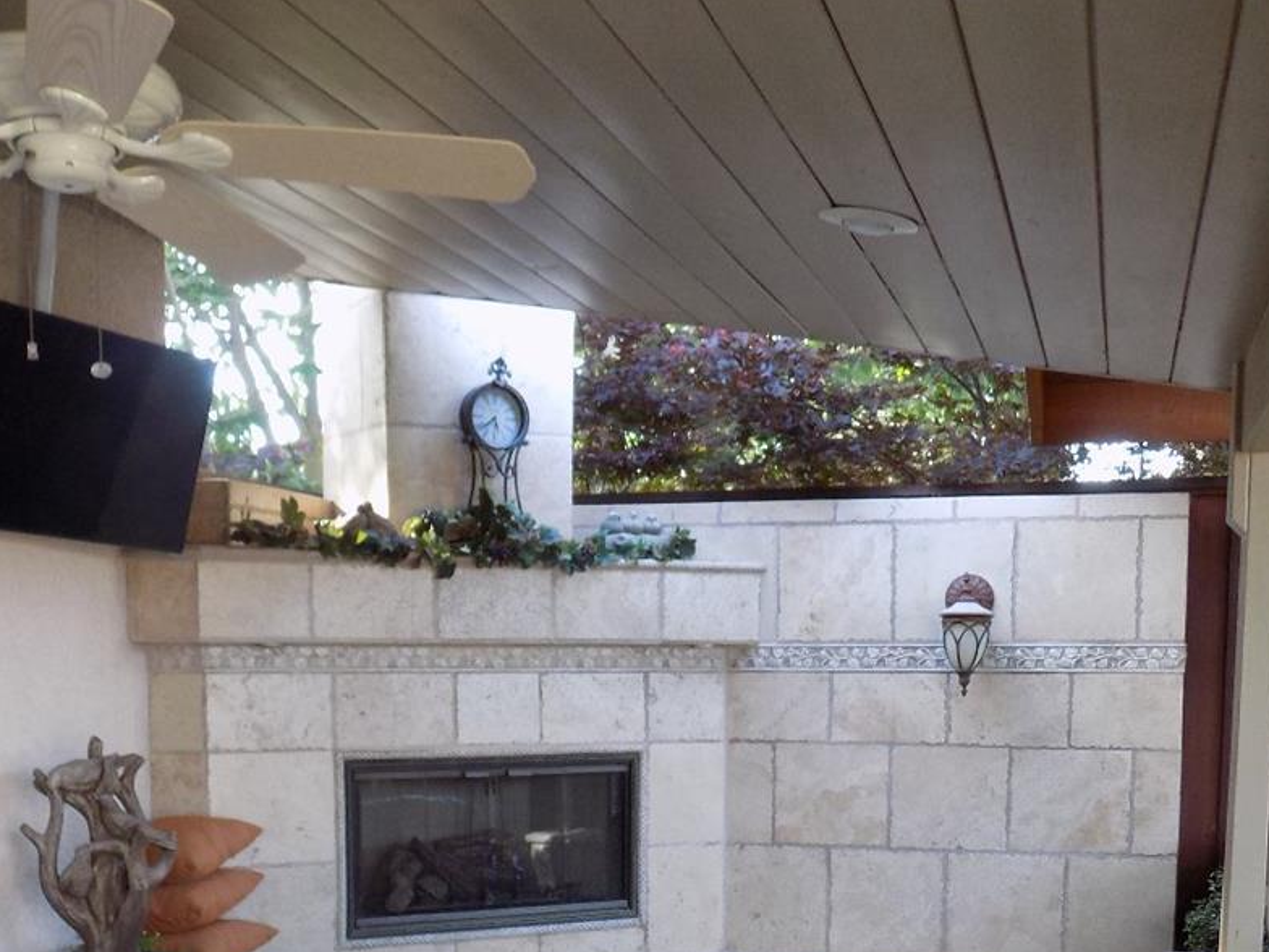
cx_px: 641
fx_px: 1613
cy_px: 895
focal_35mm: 44
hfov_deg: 42.9
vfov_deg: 31.0
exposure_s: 1/30
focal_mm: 4
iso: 125
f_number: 3.1
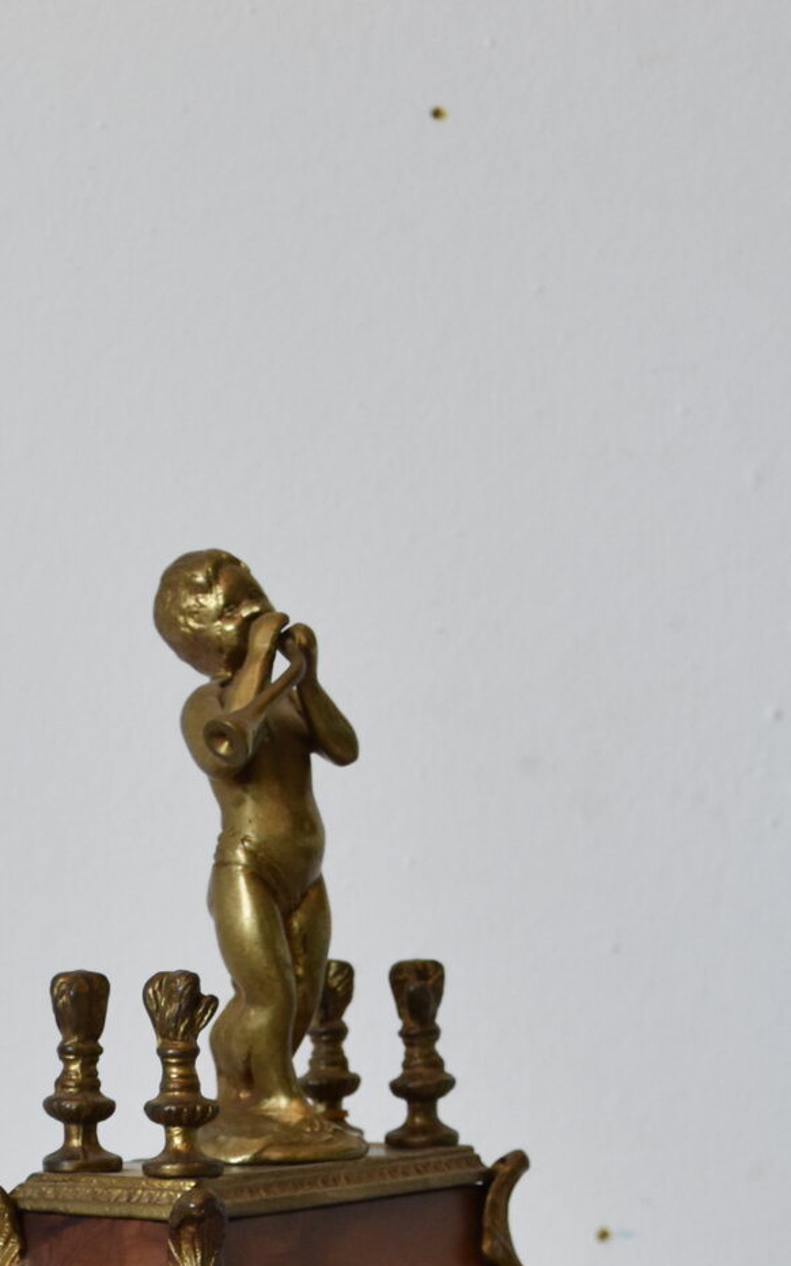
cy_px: 1641
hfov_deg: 11.5
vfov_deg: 17.3
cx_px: 124
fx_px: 3914
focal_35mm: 113
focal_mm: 27
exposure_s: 1/100
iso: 800
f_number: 5
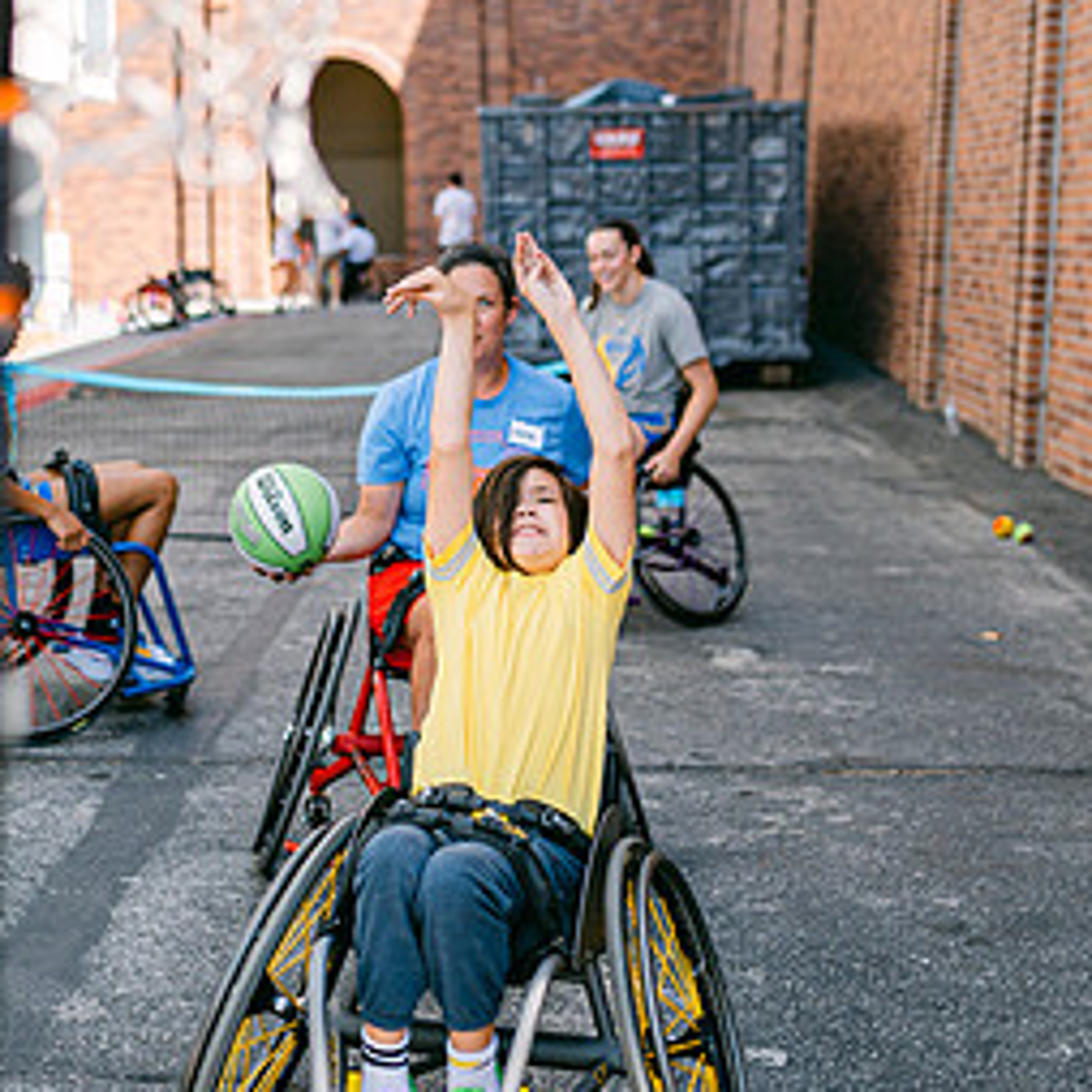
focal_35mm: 71
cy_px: 288
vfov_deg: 24.1
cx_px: 517
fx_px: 2534
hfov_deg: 24.3
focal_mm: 35
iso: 100
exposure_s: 1/1000
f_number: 2
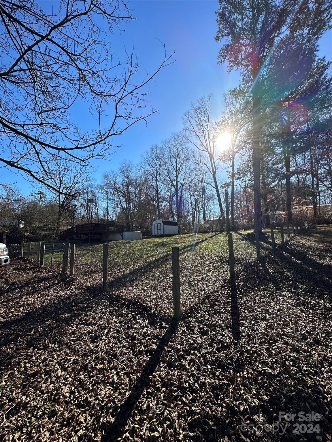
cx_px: 166
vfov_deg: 102.1
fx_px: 179
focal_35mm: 14
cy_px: 221
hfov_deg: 85.7
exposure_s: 1/1511
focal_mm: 2.22
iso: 50
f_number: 2.2
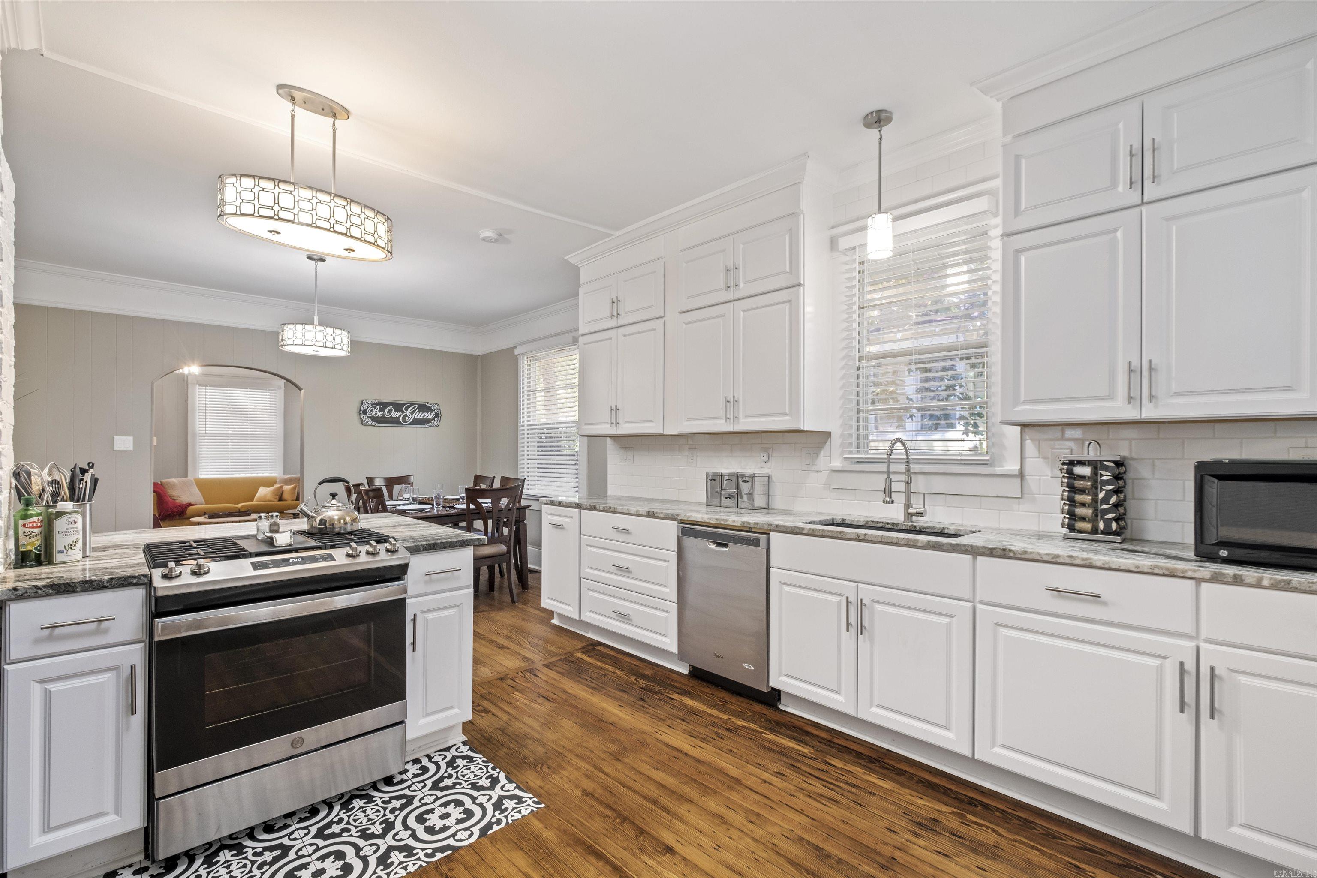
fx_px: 549
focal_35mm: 15
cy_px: 439
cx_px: 658
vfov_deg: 77.3
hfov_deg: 100.4
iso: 400
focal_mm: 10
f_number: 5.6
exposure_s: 2
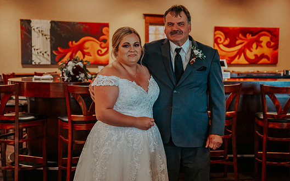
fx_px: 427
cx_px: 159
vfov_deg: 24.0
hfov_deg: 37.5
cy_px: 84
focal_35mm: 54
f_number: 3.2
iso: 2000
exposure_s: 1/200
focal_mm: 48
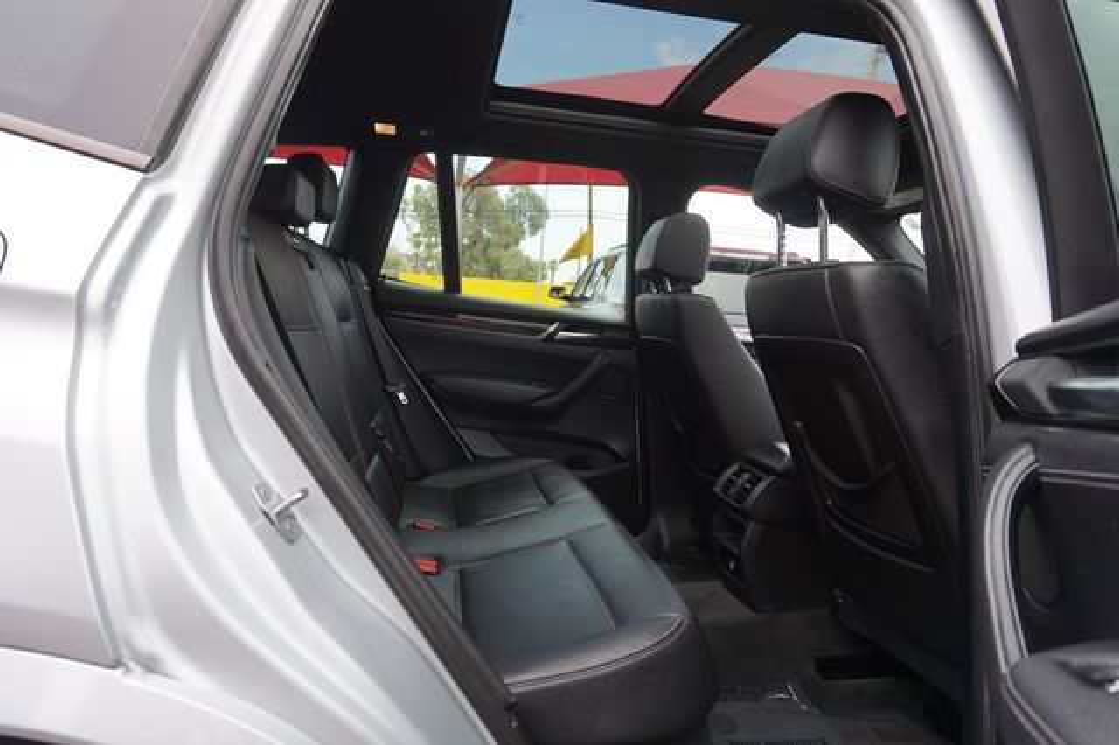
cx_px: 560
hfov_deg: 73.8
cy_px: 372
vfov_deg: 53.1
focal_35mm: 24
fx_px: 746
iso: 100
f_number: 4.5
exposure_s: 1/60
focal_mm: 16
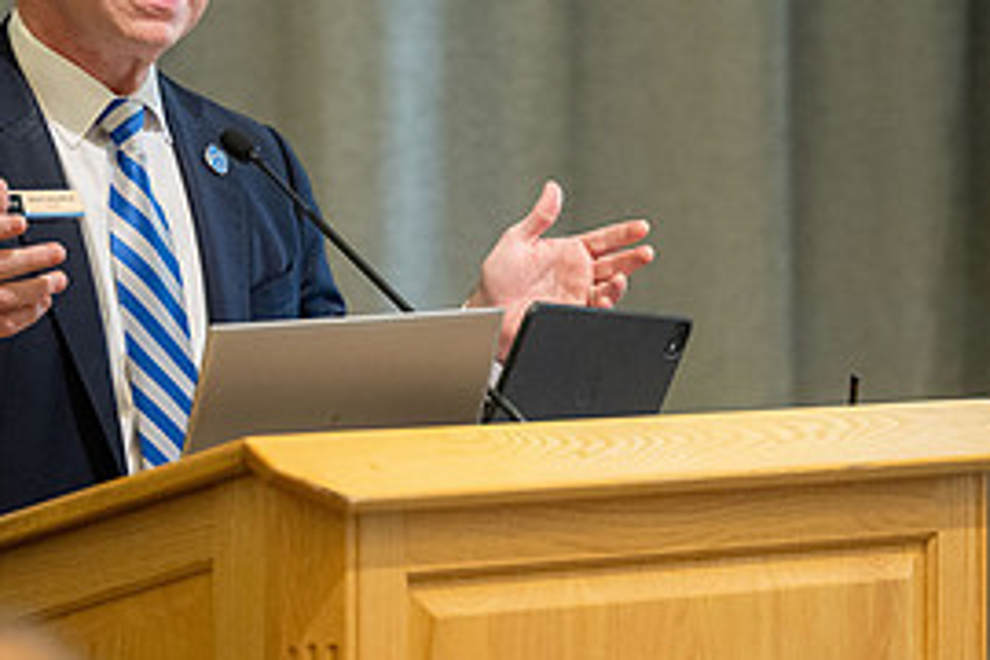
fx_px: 7397
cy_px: 240
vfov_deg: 5.1
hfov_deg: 7.7
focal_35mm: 269
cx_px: 466
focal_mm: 125
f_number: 2.8
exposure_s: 1/200
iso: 2500
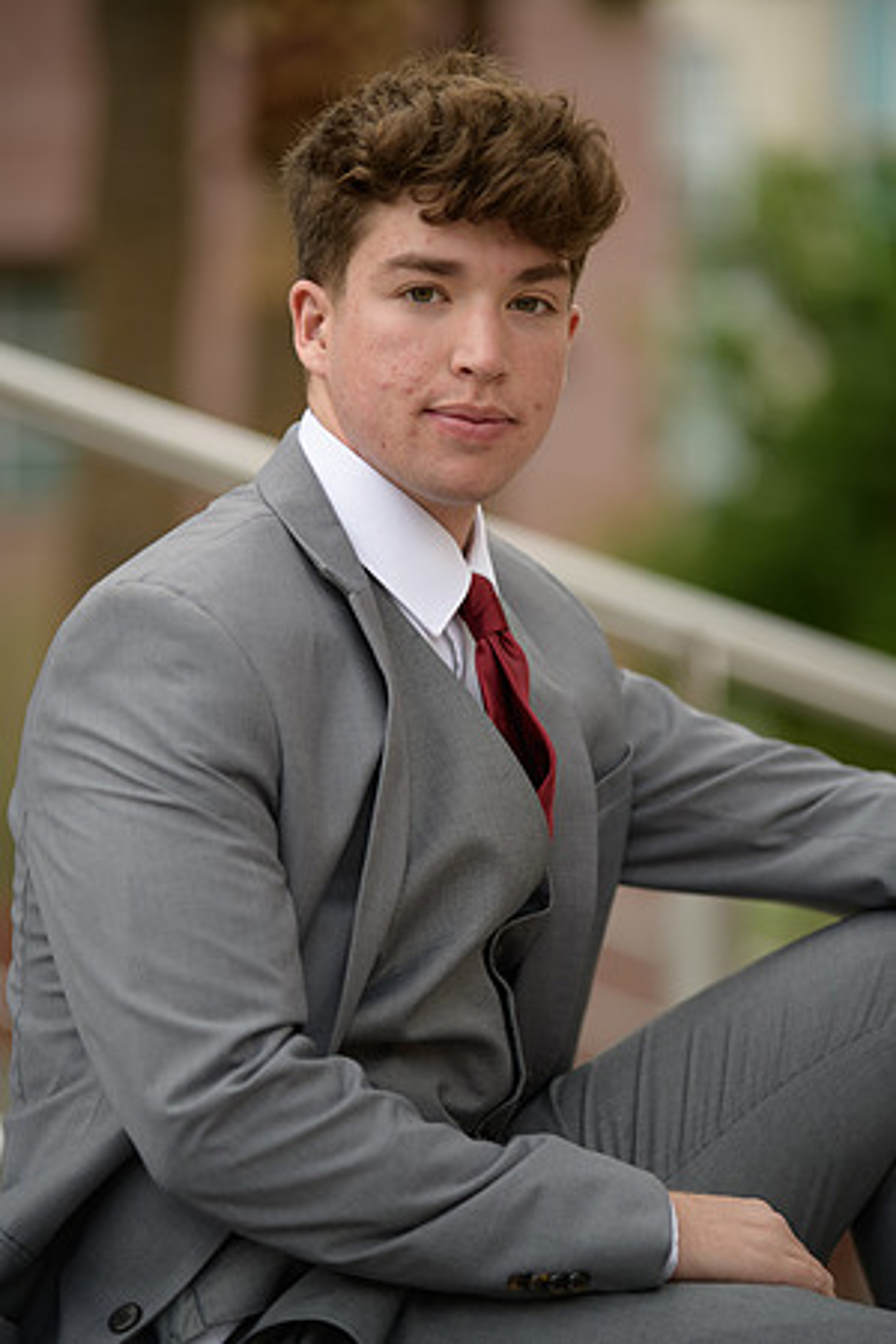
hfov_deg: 9.8
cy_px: 672
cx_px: 448
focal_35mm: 140
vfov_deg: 14.7
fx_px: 5226
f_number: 2.8
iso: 250
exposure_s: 1/320
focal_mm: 140
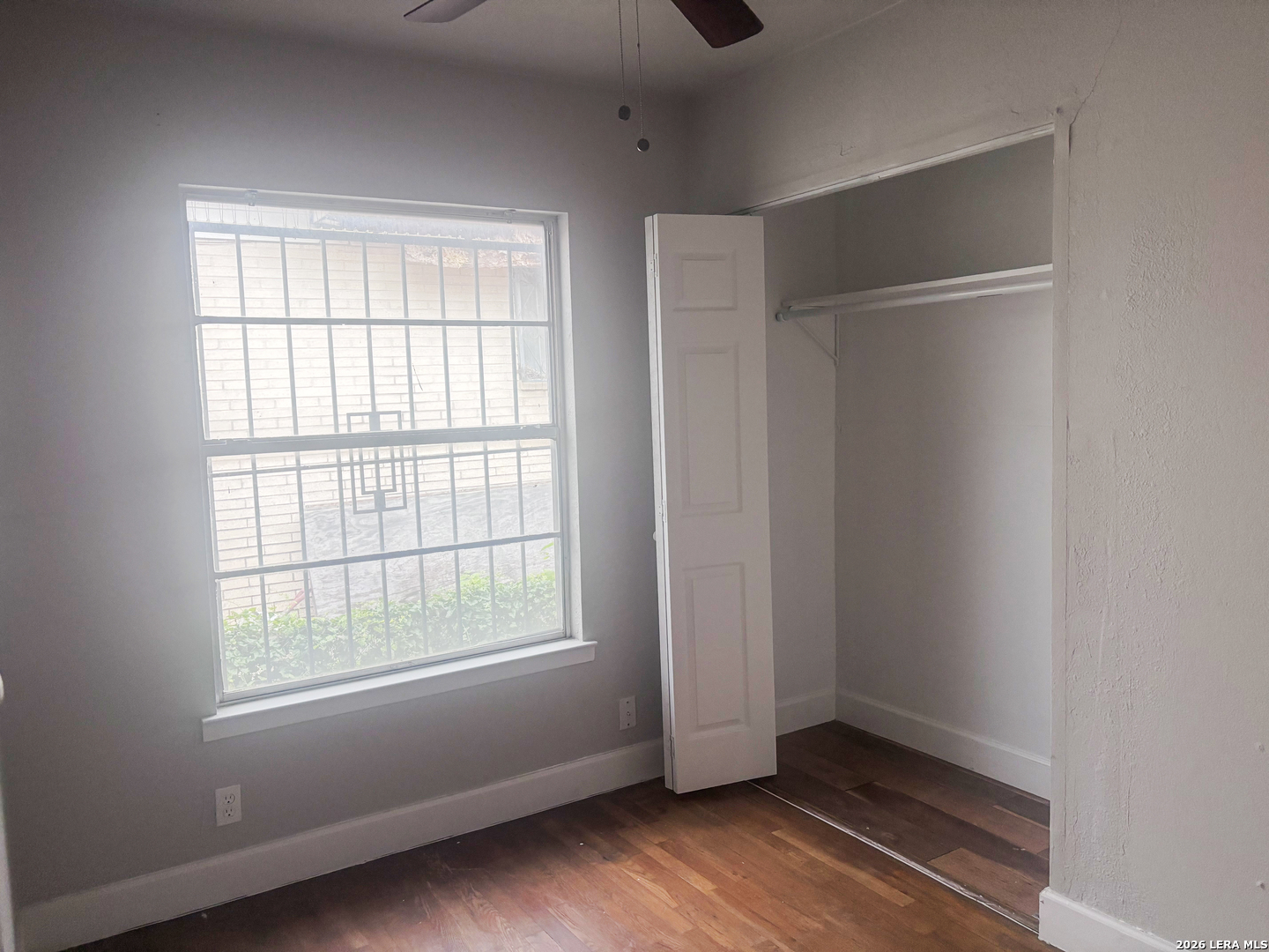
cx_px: 634
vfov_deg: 53.1
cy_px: 476
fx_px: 953
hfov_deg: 67.3
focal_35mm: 26
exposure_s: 1/60
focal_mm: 5.96
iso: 160
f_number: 1.6
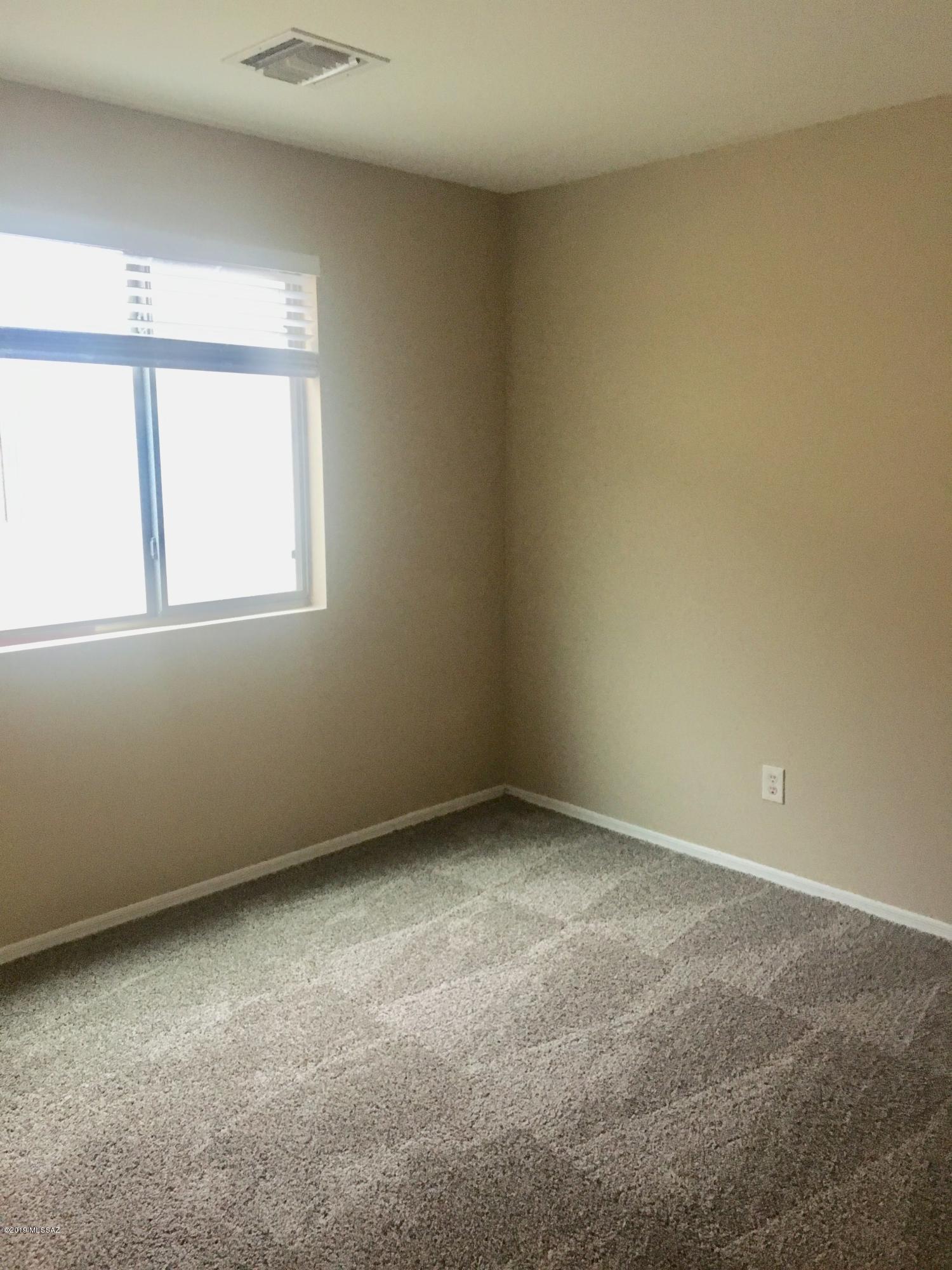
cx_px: 476
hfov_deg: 48.2
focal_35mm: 29
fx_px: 1063
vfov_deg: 61.7
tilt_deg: -9.2
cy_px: 635
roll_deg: +1.0
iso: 160
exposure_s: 1/30
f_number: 2.2
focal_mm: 4.15
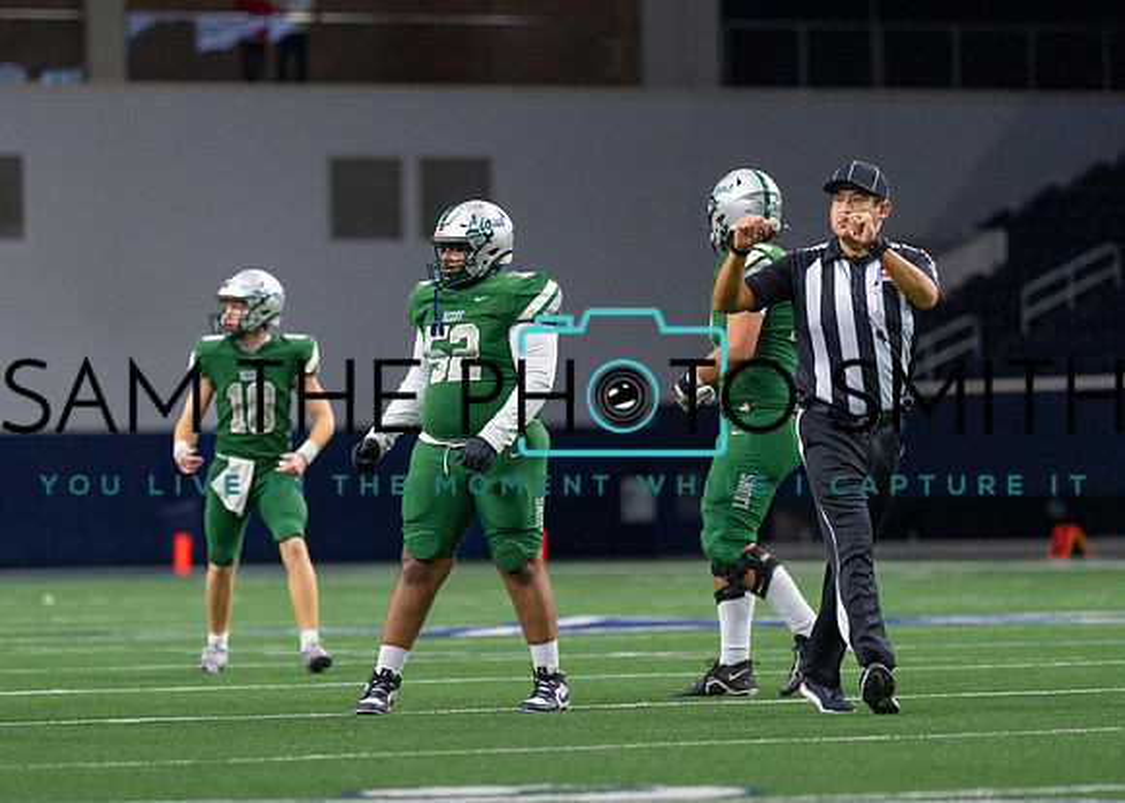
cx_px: 430
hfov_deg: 7.4
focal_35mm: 273
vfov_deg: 5.3
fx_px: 8727
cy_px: 437
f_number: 2.8
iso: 1600
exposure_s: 1/1250
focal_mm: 200
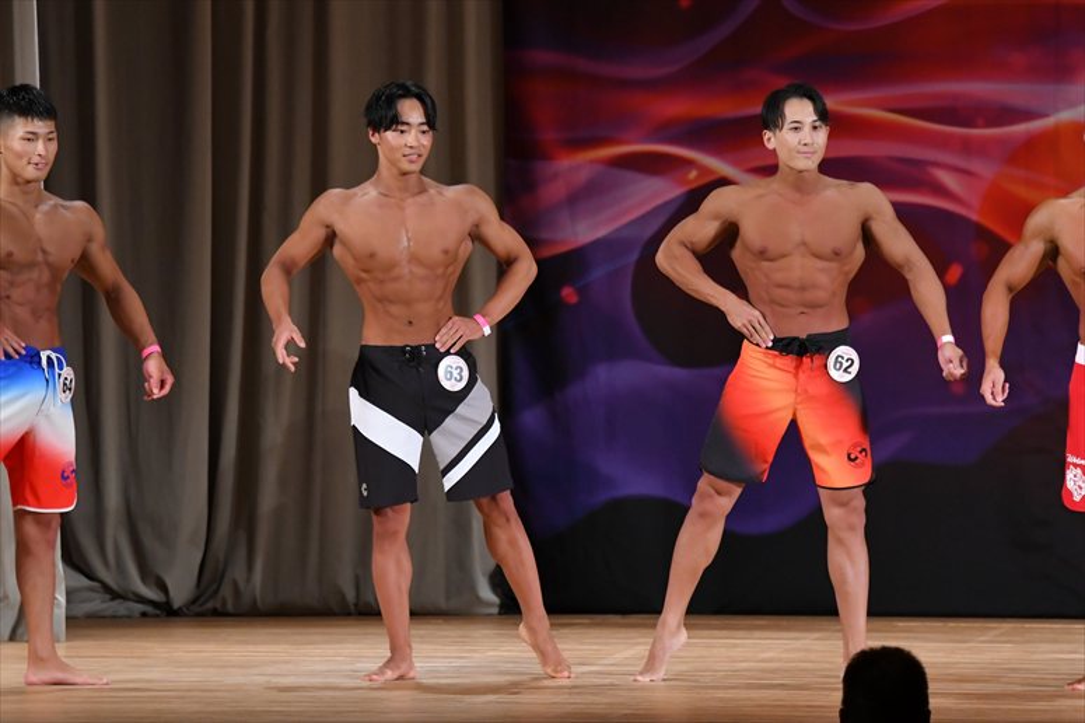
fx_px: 7230
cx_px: 542
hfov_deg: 8.6
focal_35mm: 240
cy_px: 362
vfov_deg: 5.7
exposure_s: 1/400
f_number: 5.6
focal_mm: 160
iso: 3200
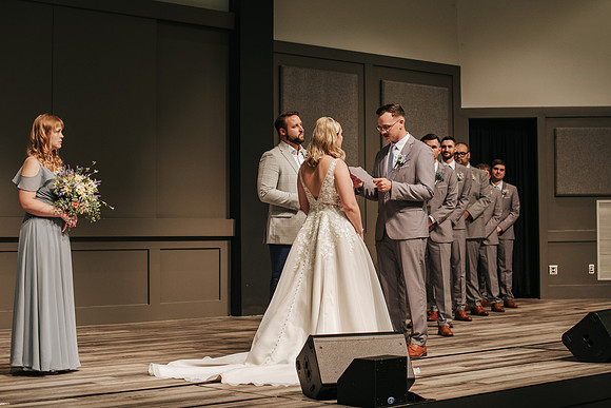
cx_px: 394
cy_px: 175
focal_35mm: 68
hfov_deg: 29.6
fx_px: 1151
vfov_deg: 20.1
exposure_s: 1/200
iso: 640
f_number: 3.2
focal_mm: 50
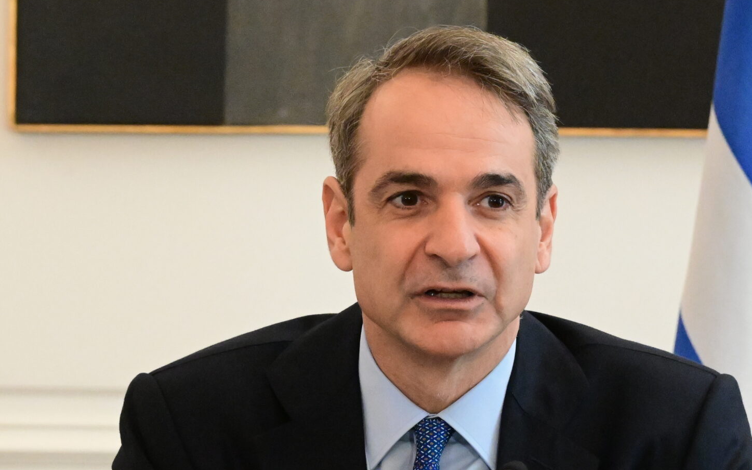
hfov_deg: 3.9
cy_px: 337
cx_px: 631
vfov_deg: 2.4
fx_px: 11086
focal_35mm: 541
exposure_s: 1/500
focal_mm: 200
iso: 10000
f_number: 7.1
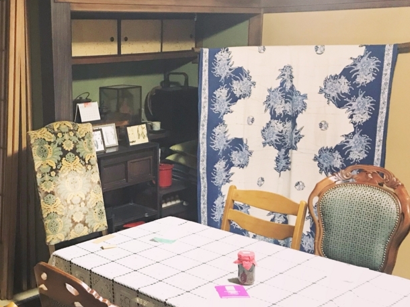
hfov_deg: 39.0
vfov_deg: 30.8
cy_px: 168
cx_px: 87
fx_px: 556
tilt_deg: -11.3
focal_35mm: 47
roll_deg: +1.0
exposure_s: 1/9
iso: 100
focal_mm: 3.99
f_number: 1.8
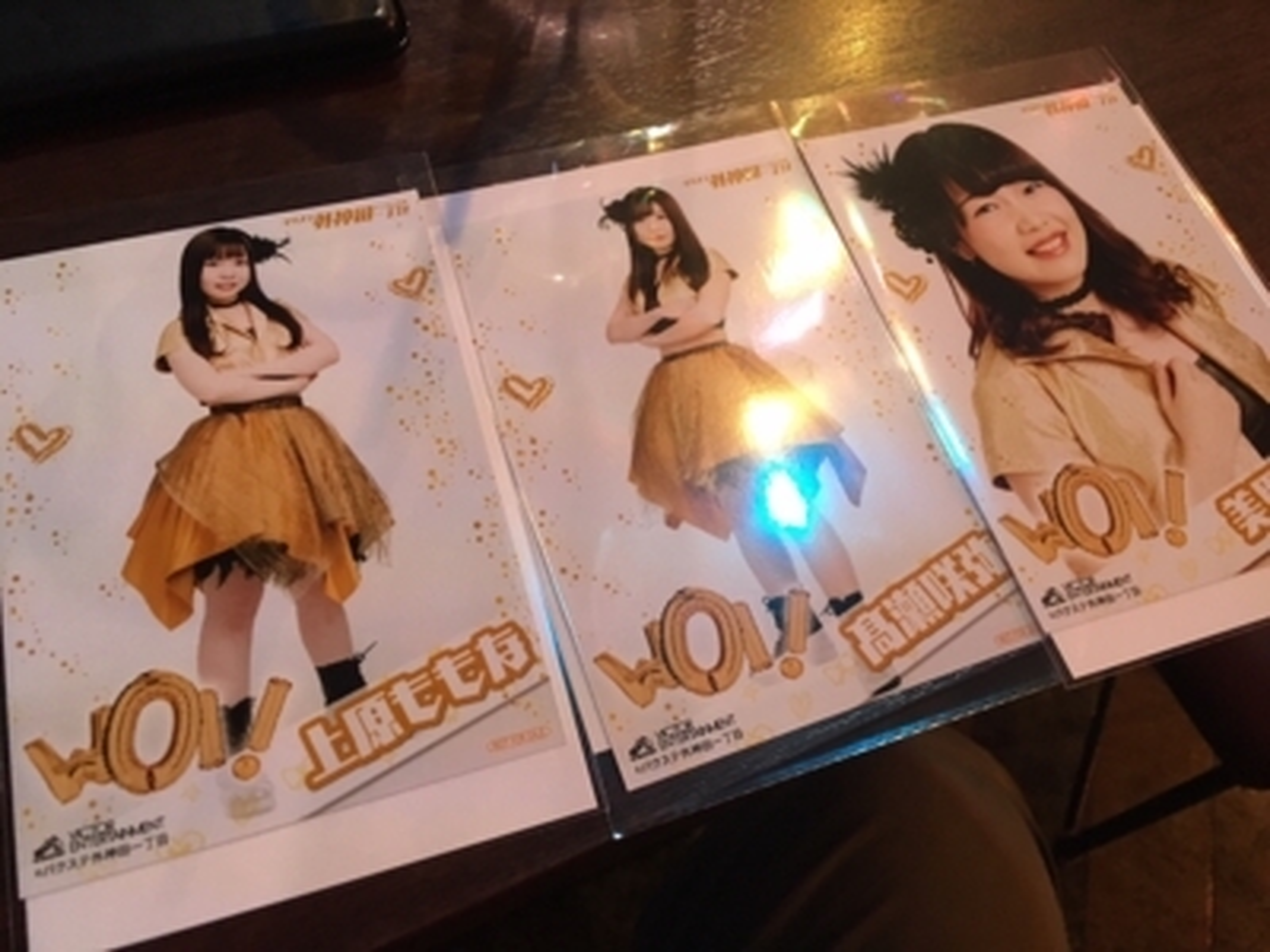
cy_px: 476
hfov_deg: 61.7
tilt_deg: -63.5
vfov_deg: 48.2
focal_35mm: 29
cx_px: 635
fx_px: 1064
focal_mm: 4.15
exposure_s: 1/30
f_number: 2.2
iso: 200
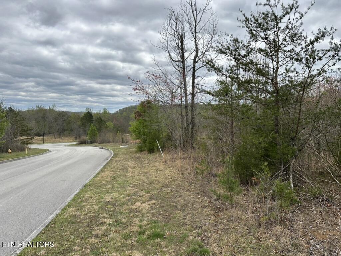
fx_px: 236
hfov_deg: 71.6
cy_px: 128
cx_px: 170
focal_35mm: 24
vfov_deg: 56.8
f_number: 1.78
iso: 80
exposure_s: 1/3861
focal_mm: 6.86
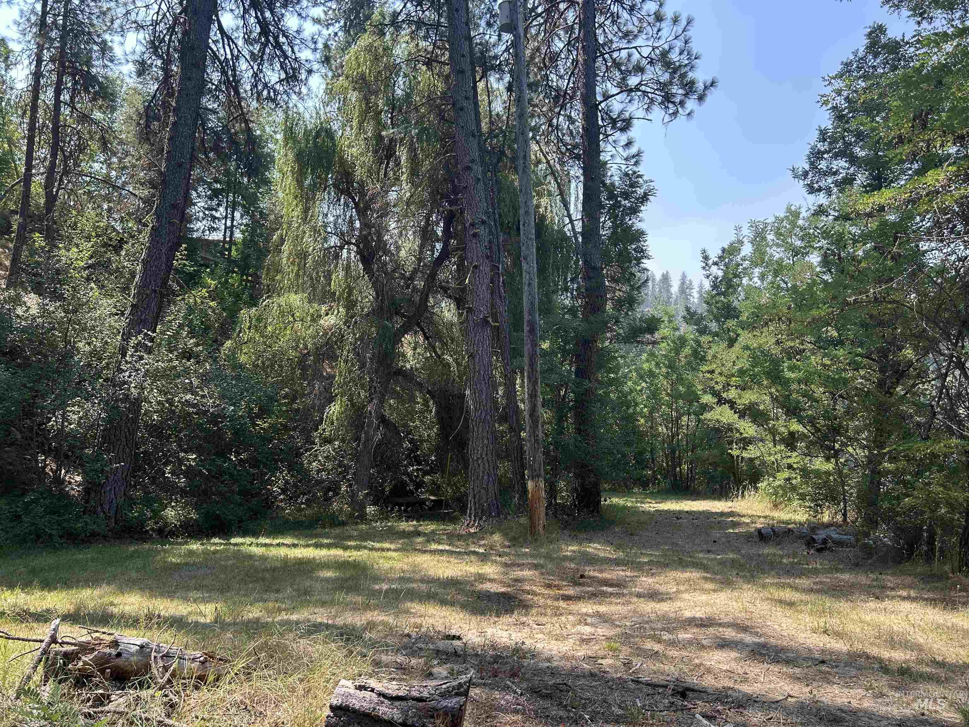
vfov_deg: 53.1
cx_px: 484
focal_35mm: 26
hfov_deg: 67.3
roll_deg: +0.2
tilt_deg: +5.7
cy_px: 364
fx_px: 728
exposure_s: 1/700
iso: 50
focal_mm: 5.7
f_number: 1.5
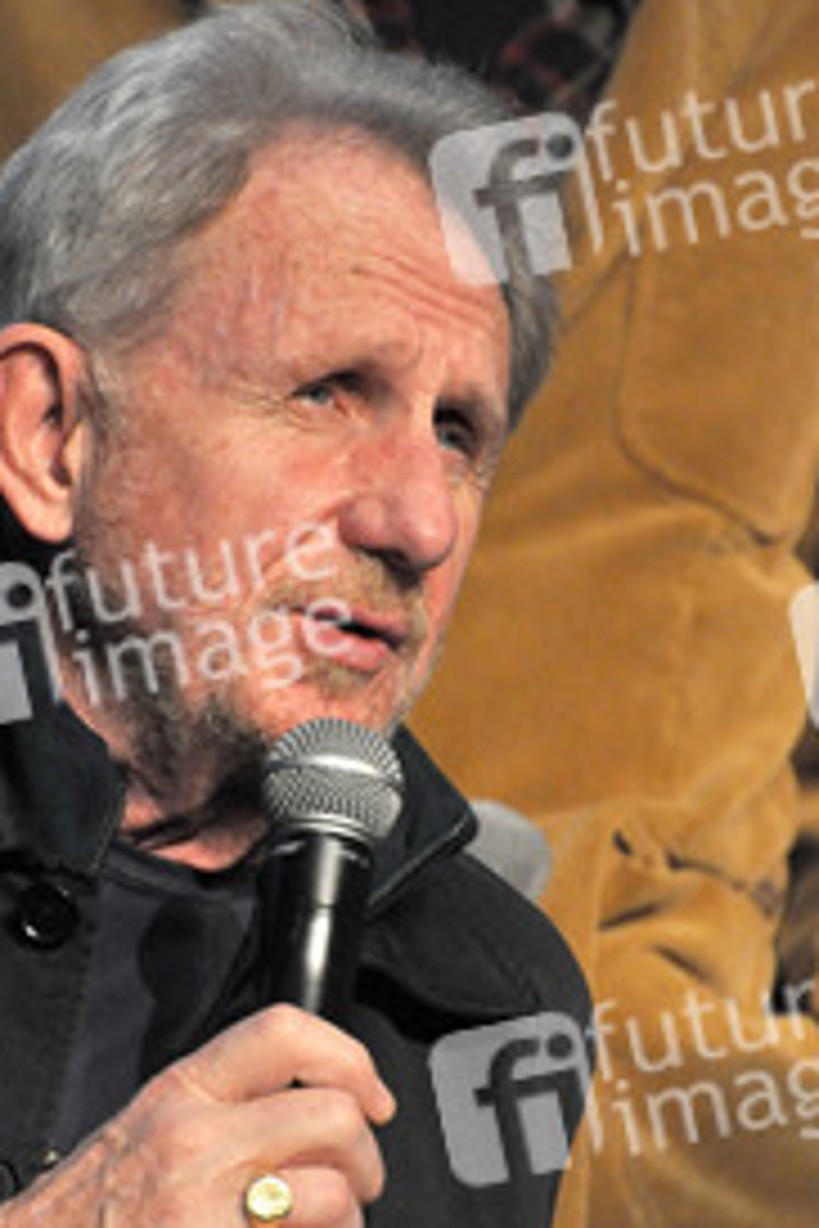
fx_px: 22521
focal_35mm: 660
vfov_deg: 3.1
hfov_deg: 2.1
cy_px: 855
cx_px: 254
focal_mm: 300
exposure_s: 1/160
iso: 2000
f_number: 5.6
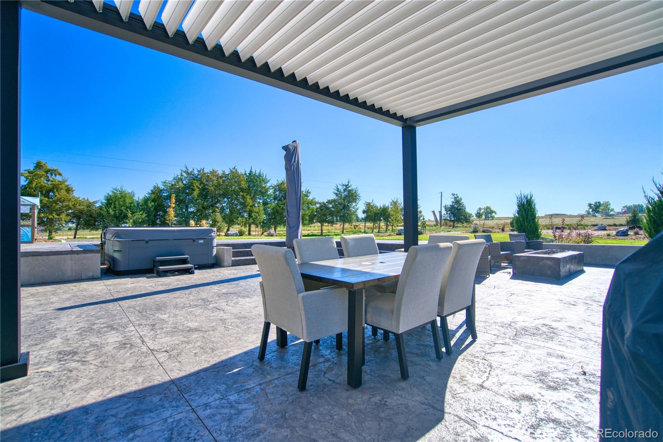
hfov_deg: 96.7
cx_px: 332
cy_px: 221
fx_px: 295
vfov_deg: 73.7
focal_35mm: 16
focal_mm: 16
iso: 500
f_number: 4
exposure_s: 1/3200
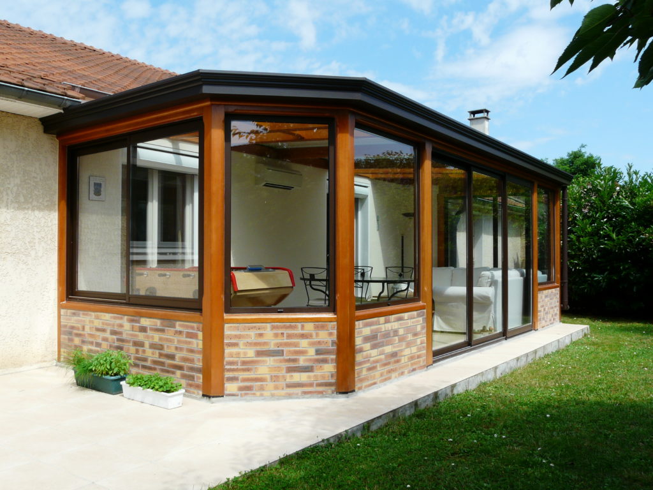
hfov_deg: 58.4
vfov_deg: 45.4
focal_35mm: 31
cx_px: 326
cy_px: 245
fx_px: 585
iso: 100
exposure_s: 1/320
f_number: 5.6
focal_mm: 5
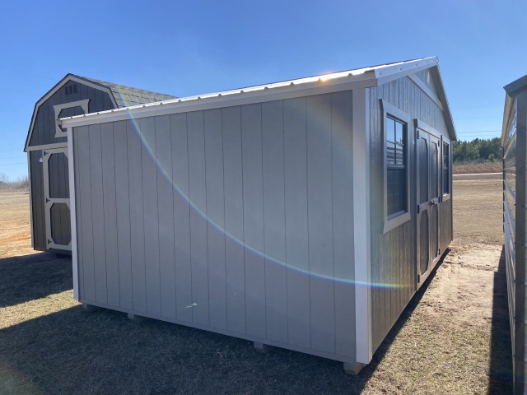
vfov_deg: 53.1
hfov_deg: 67.3
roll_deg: +3.2
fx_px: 396
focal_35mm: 26
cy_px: 198
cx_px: 264
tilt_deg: +2.8
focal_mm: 4.25
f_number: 1.8
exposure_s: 1/1961
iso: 32
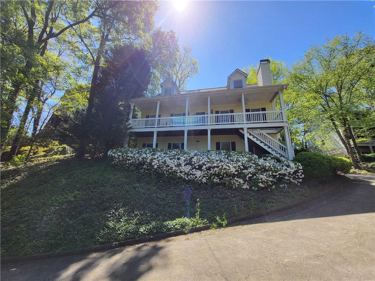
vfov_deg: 89.9
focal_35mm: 13
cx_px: 188
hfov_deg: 106.2
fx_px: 141
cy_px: 140
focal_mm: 1.74
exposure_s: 1/472
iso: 32
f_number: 2.2
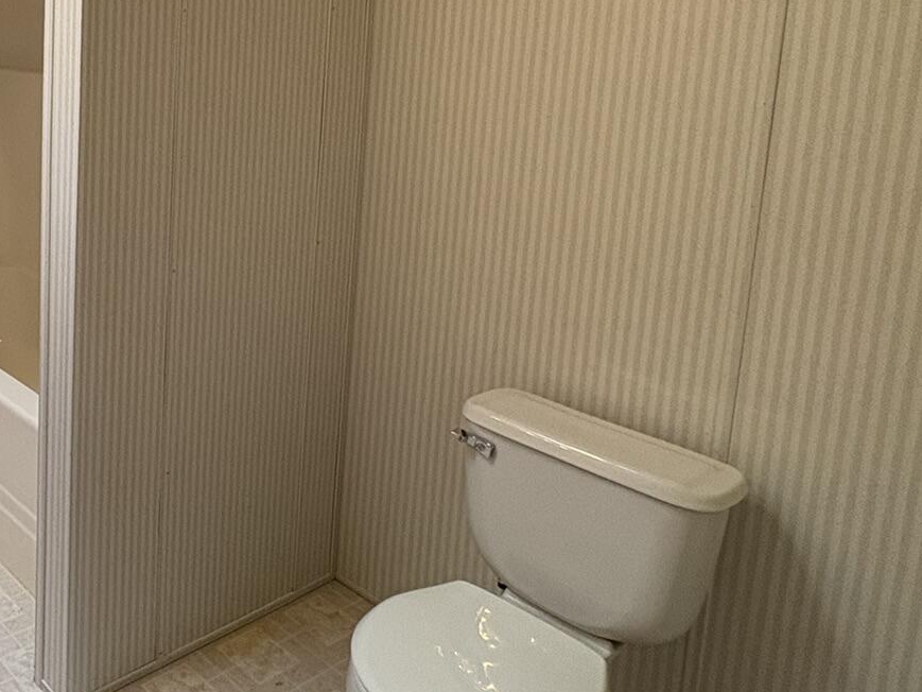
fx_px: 879
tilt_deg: -7.7
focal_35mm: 33
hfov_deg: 46.4
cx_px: 1
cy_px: 129
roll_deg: +0.3
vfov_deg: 41.0
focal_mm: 2.22
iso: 200
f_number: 2.2
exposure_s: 1/60
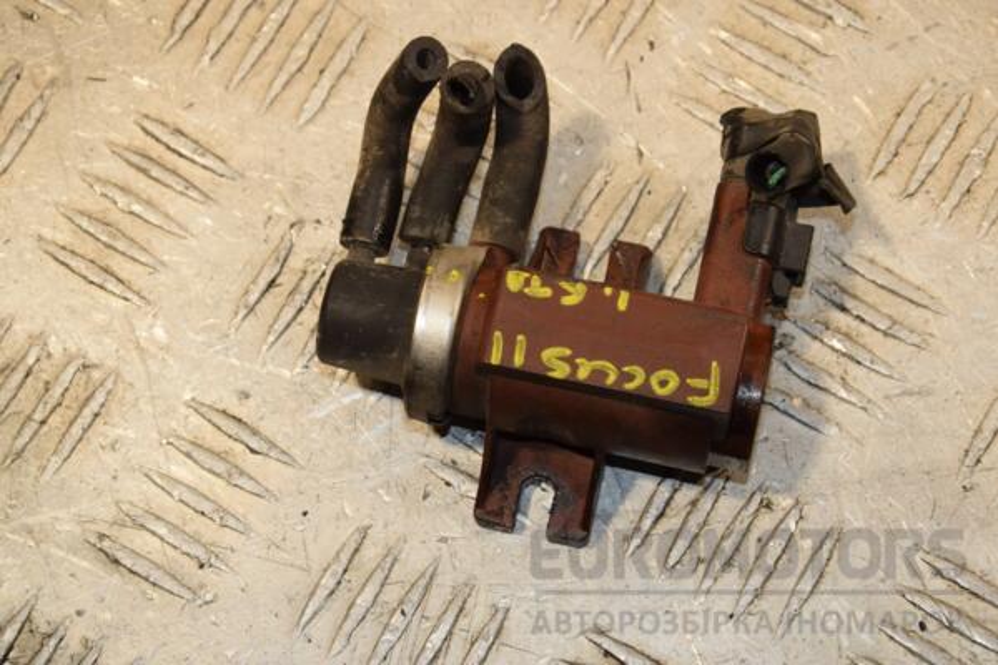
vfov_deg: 12.2
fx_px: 3119
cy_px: 332
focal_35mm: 112
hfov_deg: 18.2
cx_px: 499
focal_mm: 75
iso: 800
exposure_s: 1/200
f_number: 9
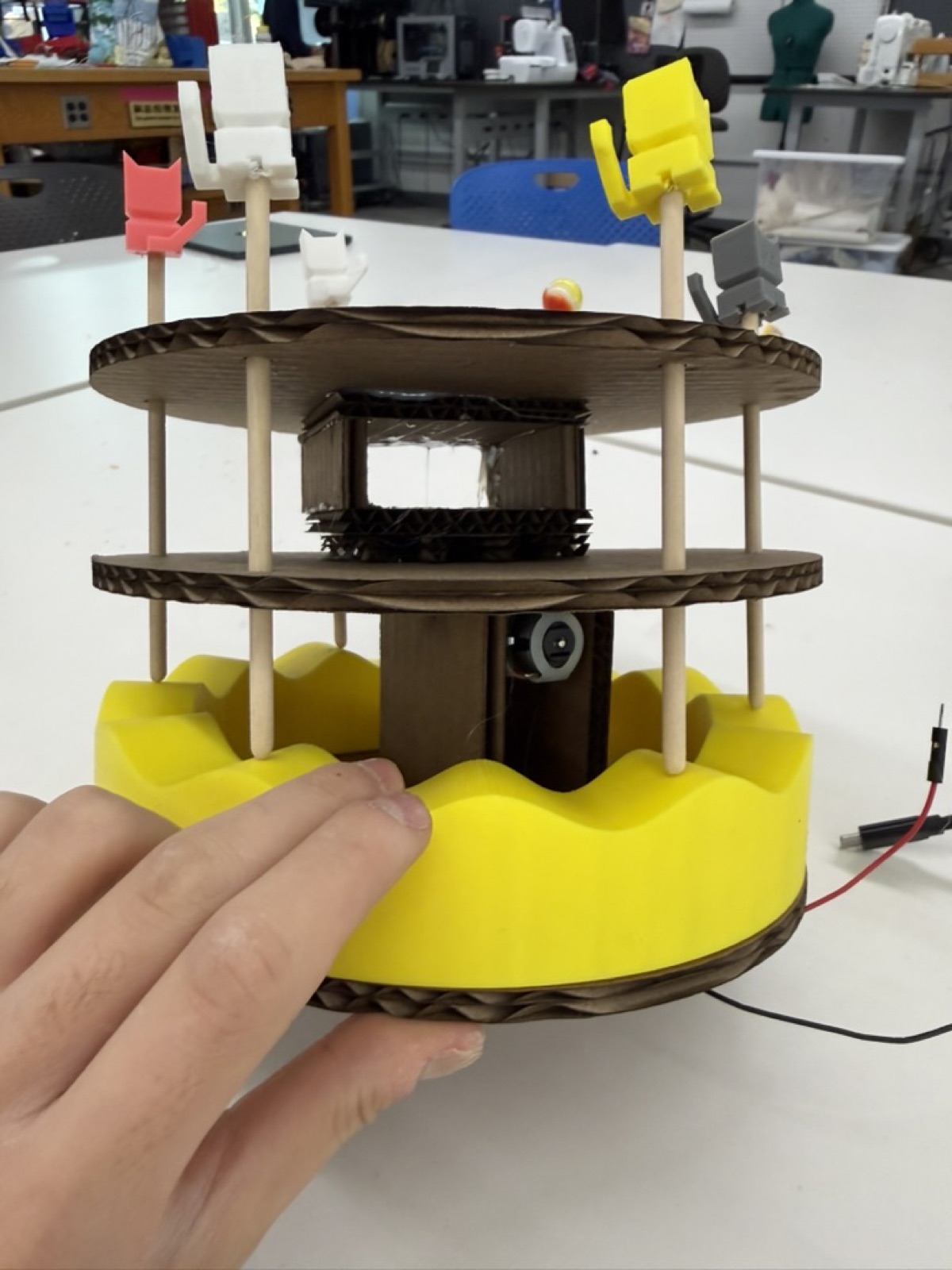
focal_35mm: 24
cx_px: 476
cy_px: 635
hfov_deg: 56.8
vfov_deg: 71.6
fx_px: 880
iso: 250
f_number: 2.2
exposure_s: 1/120
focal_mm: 2.22
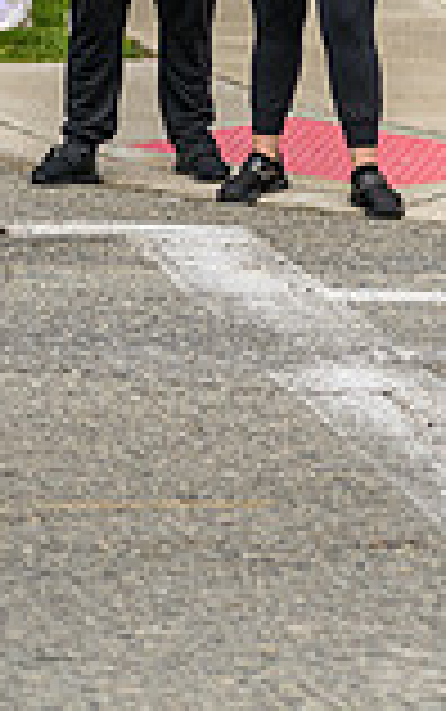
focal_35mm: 300
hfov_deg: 4.3
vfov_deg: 6.9
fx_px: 5824
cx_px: 973
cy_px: -110
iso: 200
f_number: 3.2
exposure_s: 1/2500
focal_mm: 80
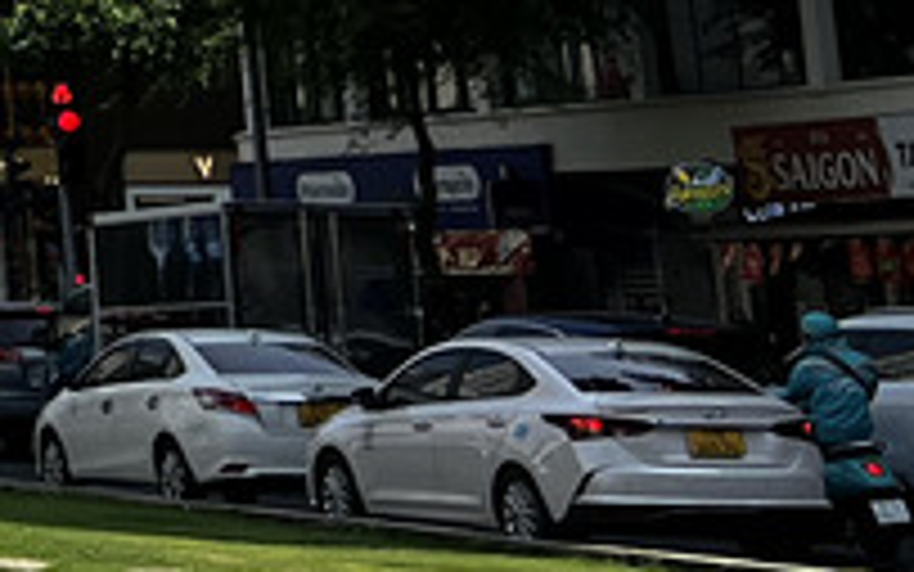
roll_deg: +0.4
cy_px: -531
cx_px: -1589
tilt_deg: +11.3
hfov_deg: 10.3
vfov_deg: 7.7
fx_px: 4061
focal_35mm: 163
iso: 50
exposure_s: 1/4444
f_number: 1.5
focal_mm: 5.7
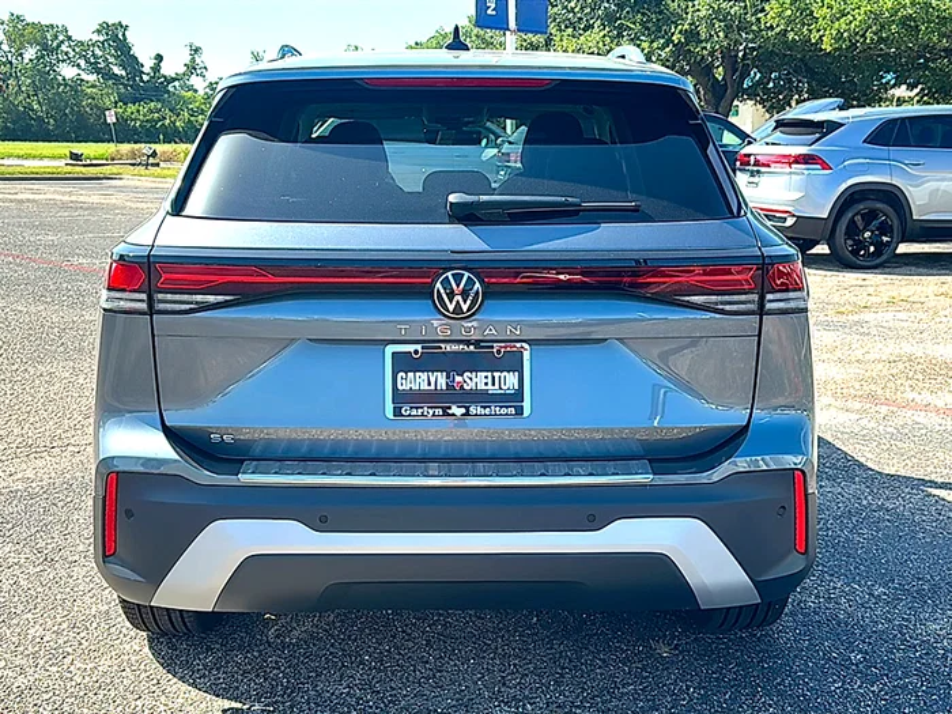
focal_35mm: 37
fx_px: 1018
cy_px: 357
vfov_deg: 38.7
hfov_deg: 50.1
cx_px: 476
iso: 80
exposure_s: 1/2037
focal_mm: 6.86
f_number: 1.78
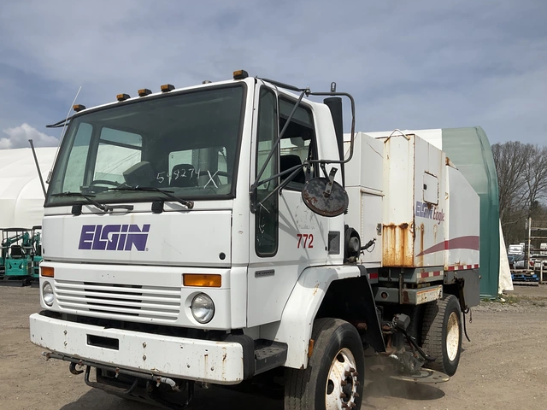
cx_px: 242
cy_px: 235
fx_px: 537
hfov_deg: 53.8
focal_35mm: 34
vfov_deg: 41.7
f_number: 1.8
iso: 25
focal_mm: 3
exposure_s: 1/4785
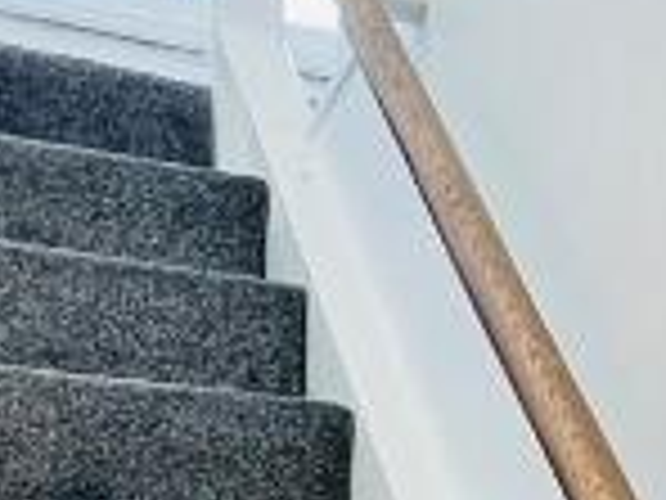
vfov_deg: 14.6
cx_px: 1346
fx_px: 1732
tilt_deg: -0.7
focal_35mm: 90
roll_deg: +2.9
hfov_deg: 16.4
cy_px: 869
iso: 250
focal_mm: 1.57
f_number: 1.8
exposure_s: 1/50
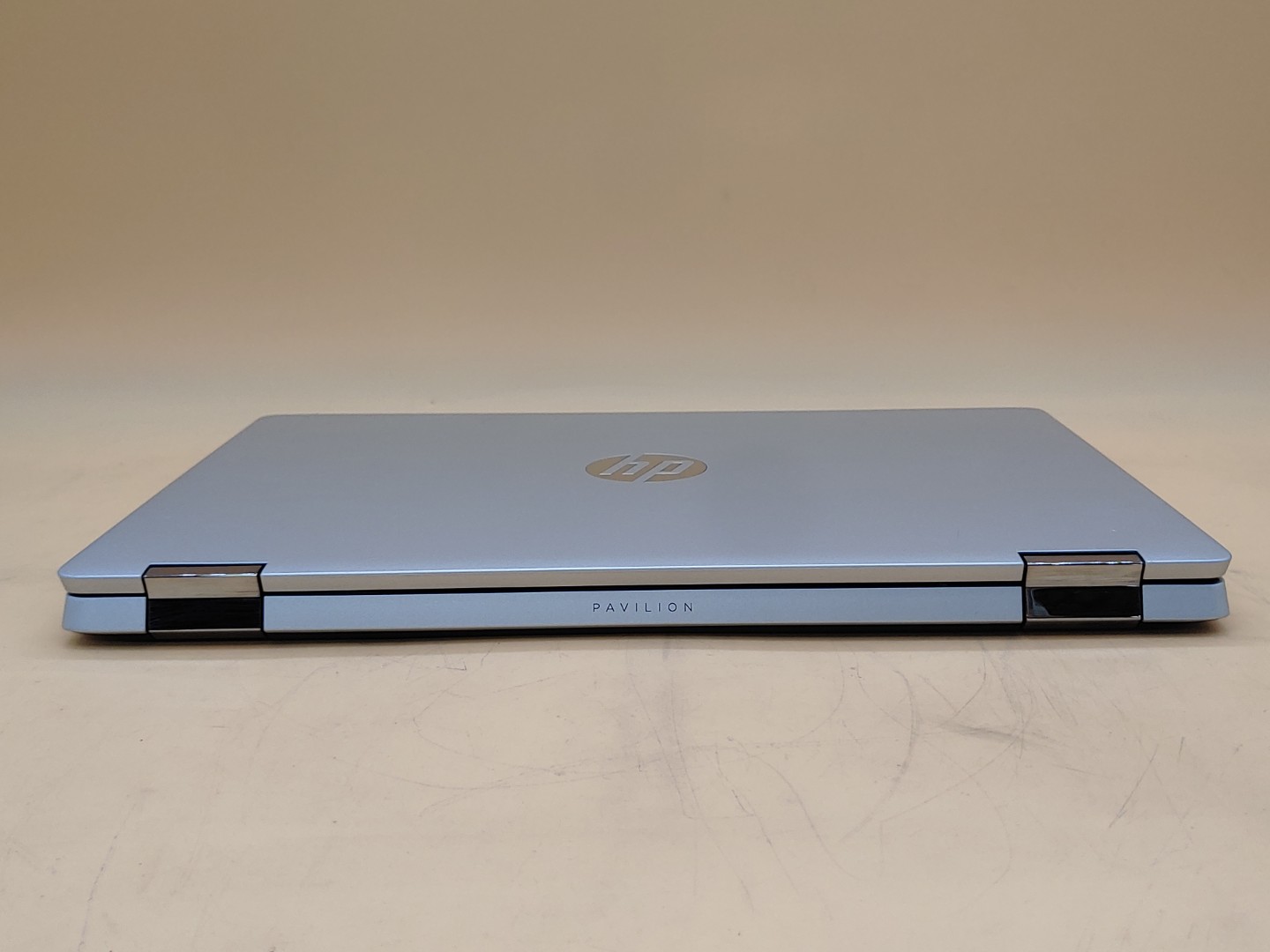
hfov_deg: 47.9
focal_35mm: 39
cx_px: 635
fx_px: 1431
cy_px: 476
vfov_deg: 36.8
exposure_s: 1/176
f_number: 1.8
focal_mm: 4.36
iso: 50
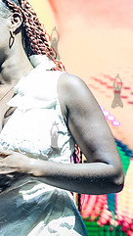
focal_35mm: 215
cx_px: -11
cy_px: 78
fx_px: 1345
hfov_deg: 5.6
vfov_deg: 10.0
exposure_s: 1/320
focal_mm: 70
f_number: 4
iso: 3200
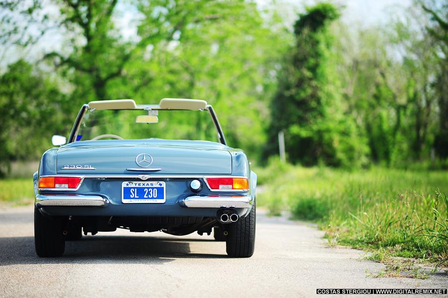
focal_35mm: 105
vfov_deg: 13.0
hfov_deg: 19.5
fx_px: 1306
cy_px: 149
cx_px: 224
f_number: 2
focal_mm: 105
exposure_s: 1/500
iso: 100
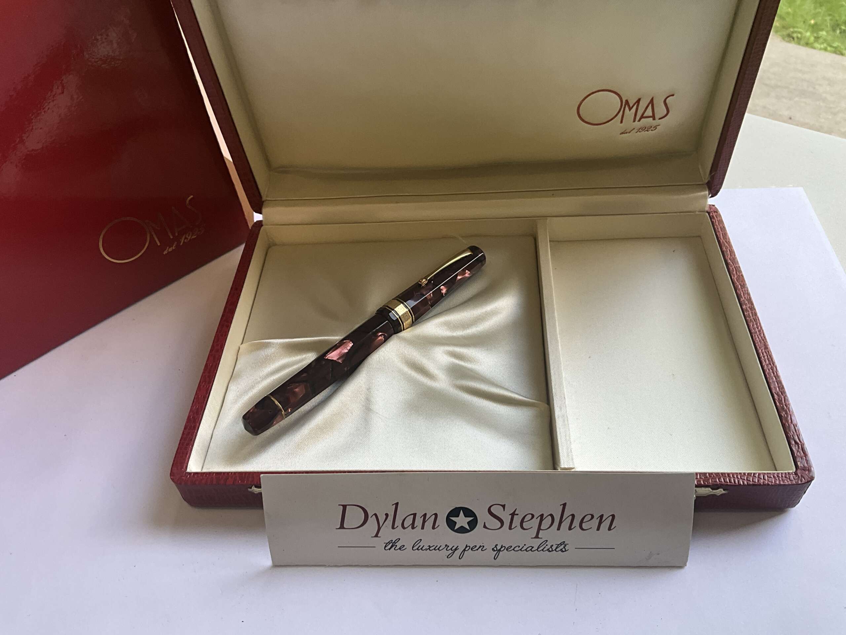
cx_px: 423
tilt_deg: -47.5
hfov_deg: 61.7
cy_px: 318
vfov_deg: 48.2
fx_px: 709
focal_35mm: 29
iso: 32
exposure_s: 1/100
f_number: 1.8
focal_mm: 3
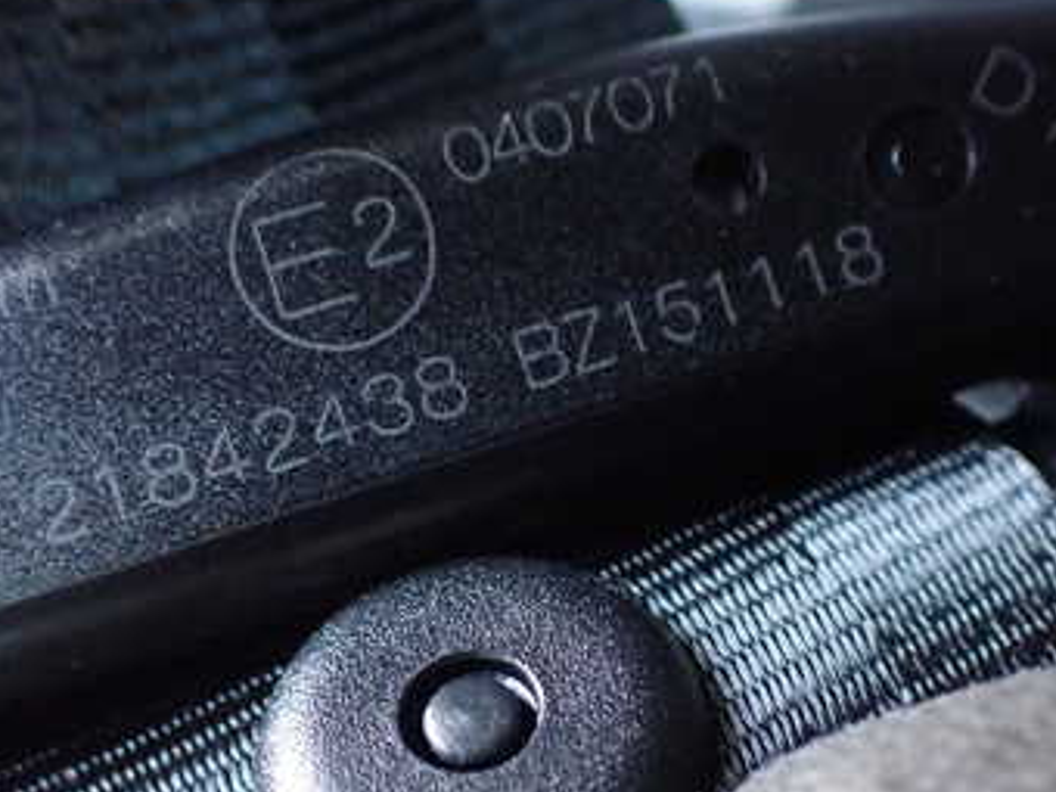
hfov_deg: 36.2
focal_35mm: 53
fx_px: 1617
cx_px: 506
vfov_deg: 27.1
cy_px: 603
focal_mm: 5.4
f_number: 2.3
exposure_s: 1/80
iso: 800
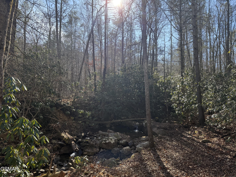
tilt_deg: +3.7
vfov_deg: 56.8
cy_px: 88
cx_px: 118
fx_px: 164
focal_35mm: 24
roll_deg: -0.8
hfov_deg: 71.6
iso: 100
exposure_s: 1/1230
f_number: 1.78
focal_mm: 6.76
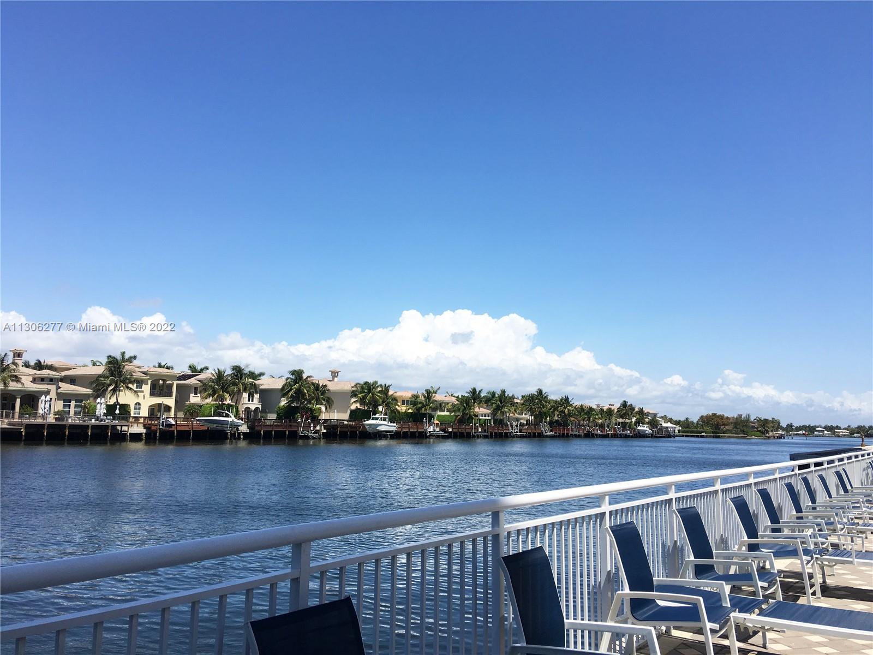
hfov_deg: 61.7
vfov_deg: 48.2
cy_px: 328
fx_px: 731
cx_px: 436
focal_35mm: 29
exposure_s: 1/2079
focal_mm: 4.15
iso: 25
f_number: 2.2
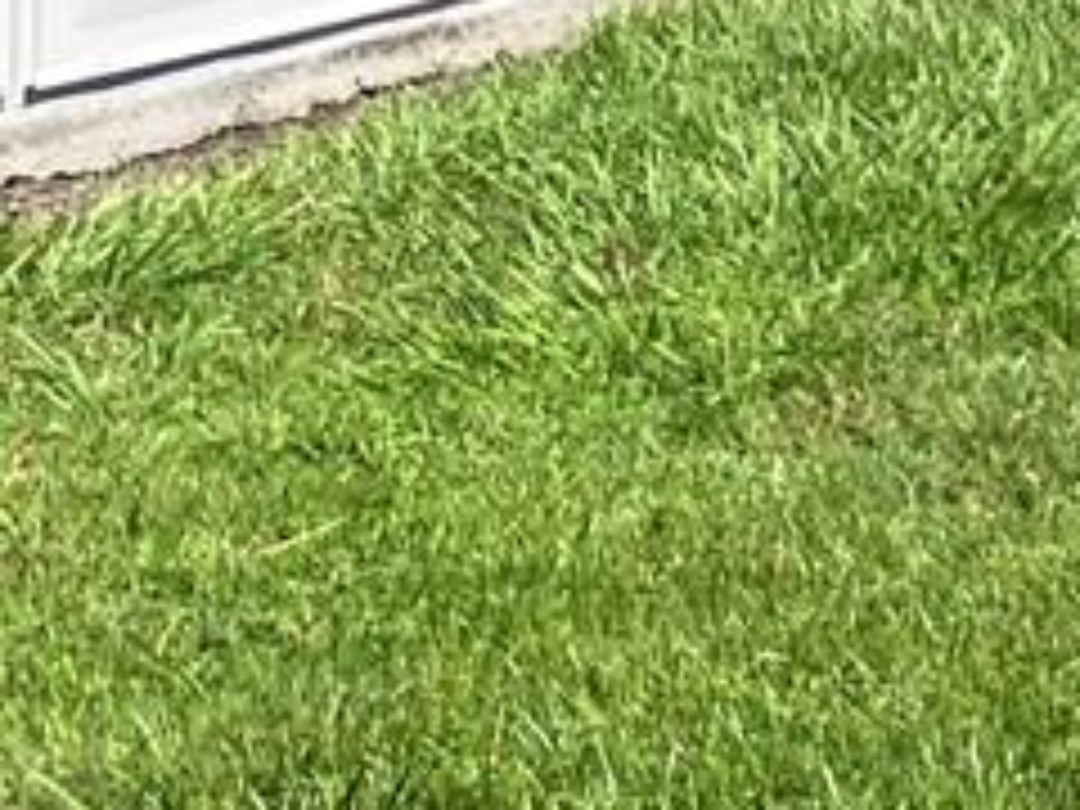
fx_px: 5834
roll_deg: +1.6
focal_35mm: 187
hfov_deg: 10.5
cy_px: -1210
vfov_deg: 7.4
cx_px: 1080
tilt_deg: +1.4
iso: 32
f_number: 1.8
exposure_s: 1/1350
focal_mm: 3.99
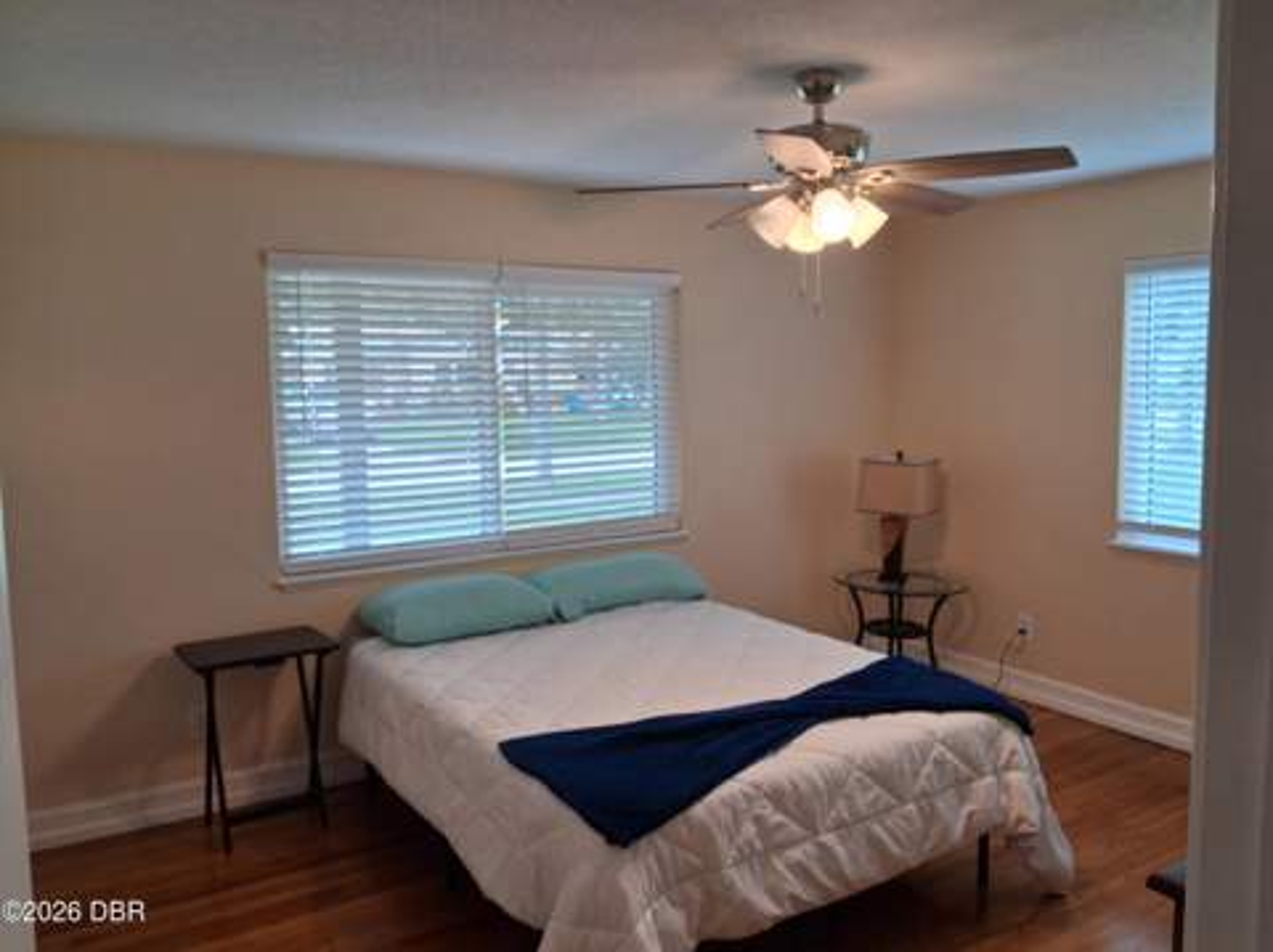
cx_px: 636
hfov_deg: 65.4
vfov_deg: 51.3
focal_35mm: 27
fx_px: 992
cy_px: 476
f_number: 1.8
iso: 100
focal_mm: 4
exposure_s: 1/100
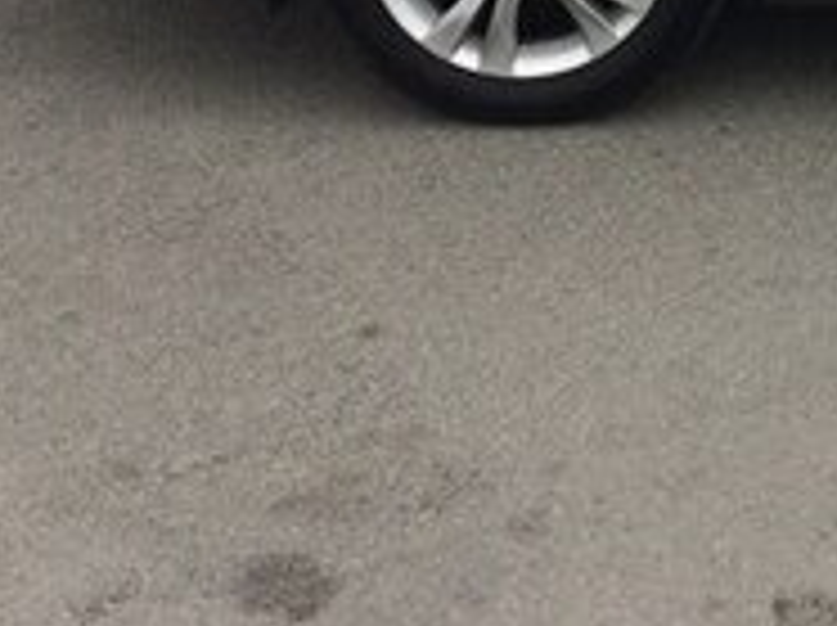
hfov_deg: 17.3
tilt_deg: -13.0
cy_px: -376
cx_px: 1246
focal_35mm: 103
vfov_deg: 13.3
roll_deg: -2.3
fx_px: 2487
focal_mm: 4.15
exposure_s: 1/394
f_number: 2.2
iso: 32
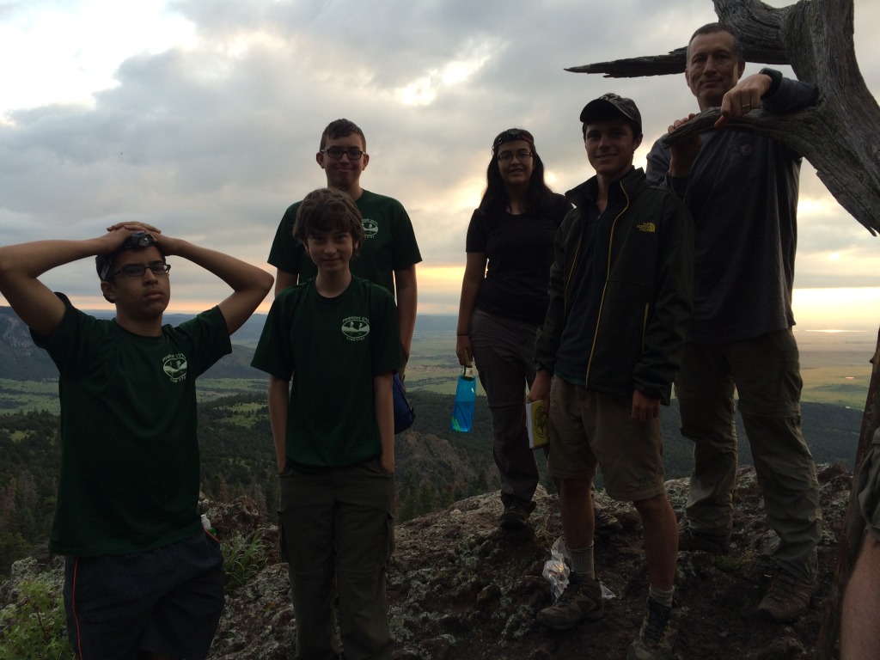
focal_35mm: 29
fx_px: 737
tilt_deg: -3.8
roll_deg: +0.4
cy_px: 330
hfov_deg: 61.7
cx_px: 440
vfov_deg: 48.2
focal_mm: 4.15
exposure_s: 1/129
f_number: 2.2
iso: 32
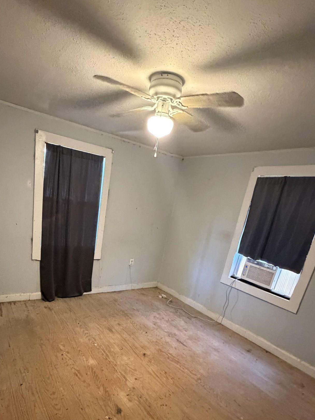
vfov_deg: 79.1
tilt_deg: -17.9
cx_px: 124
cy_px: 280
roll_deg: -9.3
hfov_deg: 65.3
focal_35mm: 20
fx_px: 243
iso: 1000
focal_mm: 2.22
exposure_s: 1/60
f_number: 2.2
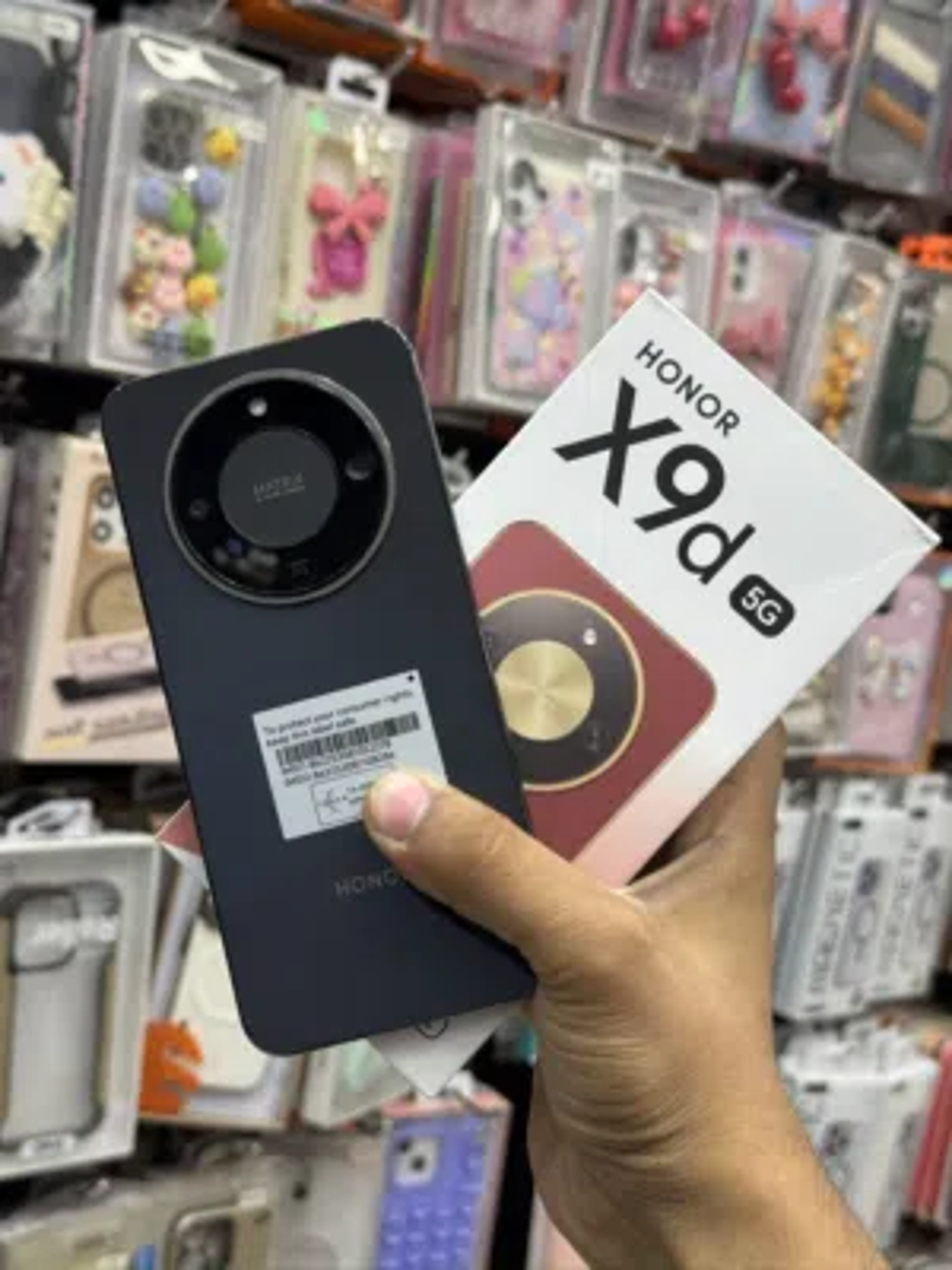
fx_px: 1760
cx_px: 476
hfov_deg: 30.3
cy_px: 635
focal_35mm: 48
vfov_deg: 39.7
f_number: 1.78
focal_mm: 6.76
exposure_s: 1/173
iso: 64
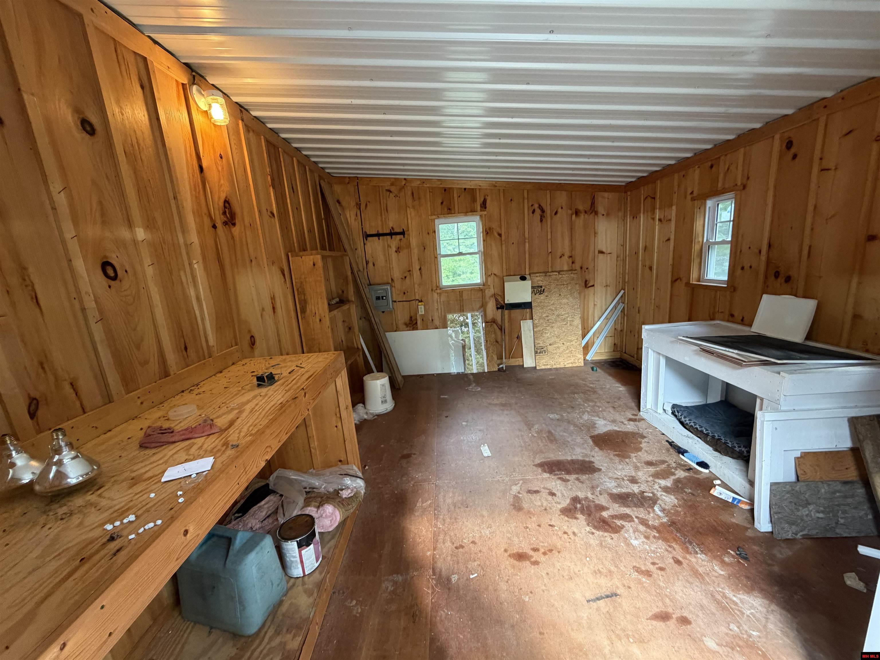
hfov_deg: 102.1
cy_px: 330
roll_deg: +5.8
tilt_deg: -11.8
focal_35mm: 14
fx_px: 356
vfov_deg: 85.7
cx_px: 440
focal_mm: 2.22
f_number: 2.2
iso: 320
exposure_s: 1/60
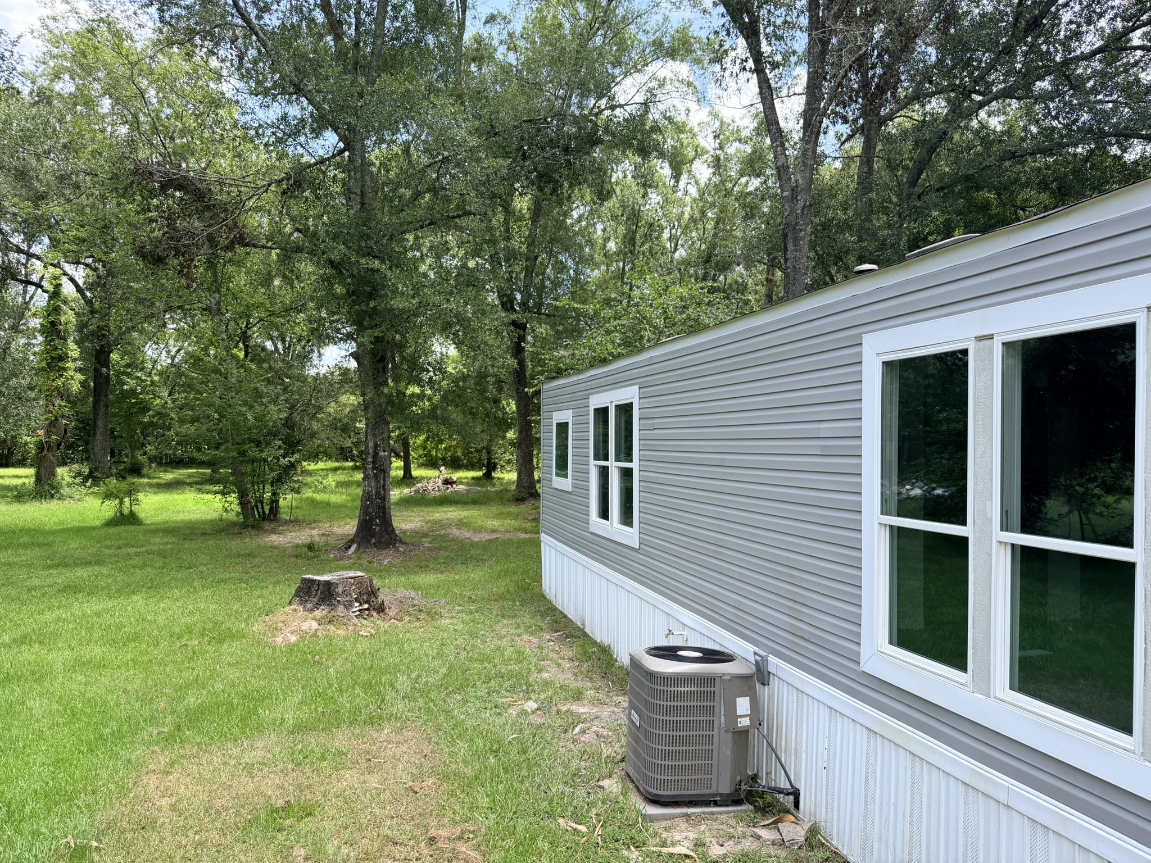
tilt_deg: +0.9
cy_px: 432
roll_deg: +0.0
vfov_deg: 56.8
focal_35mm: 24
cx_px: 576
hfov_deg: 71.6
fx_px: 798
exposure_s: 1/1812
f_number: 1.78
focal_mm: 6.76
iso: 100
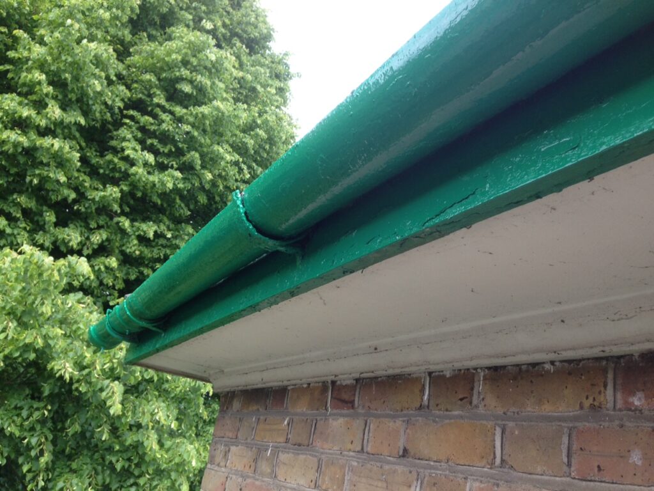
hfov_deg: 55.4
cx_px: 327
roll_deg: -11.1
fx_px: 623
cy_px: 246
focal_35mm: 33
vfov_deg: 42.9
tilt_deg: +18.8
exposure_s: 1/195
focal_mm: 4.12
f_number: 2.4
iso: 50
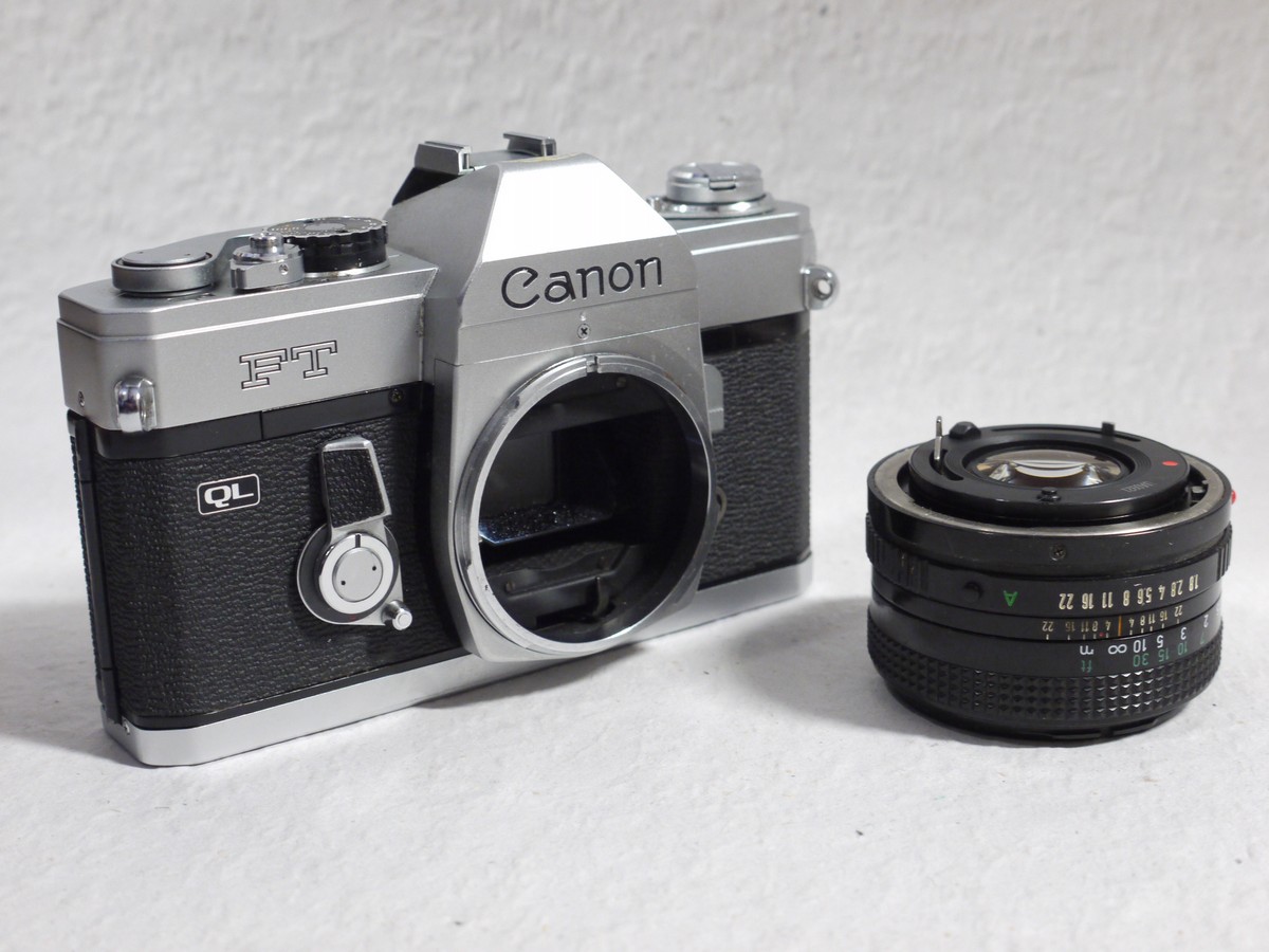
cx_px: 634
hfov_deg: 34.3
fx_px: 2053
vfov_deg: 26.1
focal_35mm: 56
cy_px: 476
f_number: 6.3
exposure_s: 1/10
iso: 800
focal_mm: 28
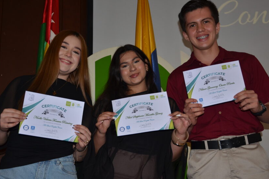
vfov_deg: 24.2
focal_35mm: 56
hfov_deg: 35.6
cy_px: 100
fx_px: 418
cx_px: 128
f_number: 4
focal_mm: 30
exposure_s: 1/60
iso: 400
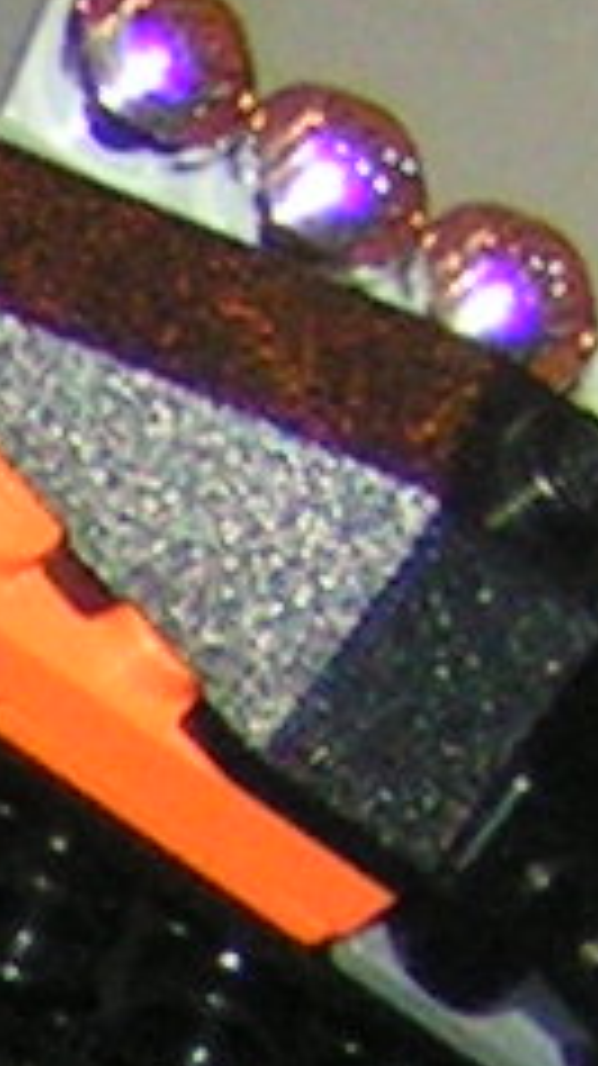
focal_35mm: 358
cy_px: 2492
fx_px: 10110
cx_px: -2473
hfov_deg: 3.2
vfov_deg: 5.8
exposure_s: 1/40
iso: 200
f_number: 2.8
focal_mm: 5.8
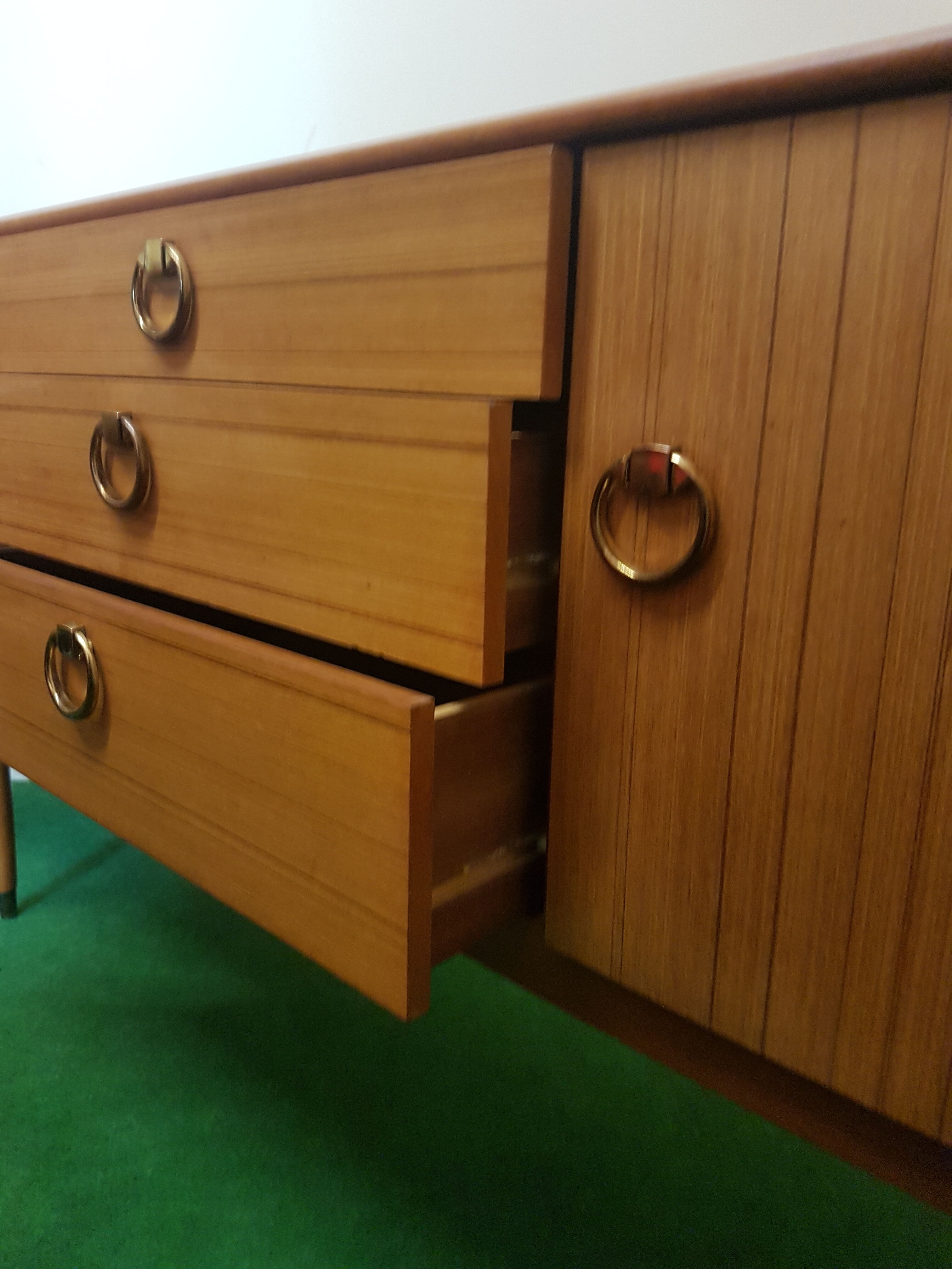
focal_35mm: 26
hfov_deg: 53.1
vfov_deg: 67.3
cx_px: 476
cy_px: 634
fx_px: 953
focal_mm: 4.2
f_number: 1.7
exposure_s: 1/25
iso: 200
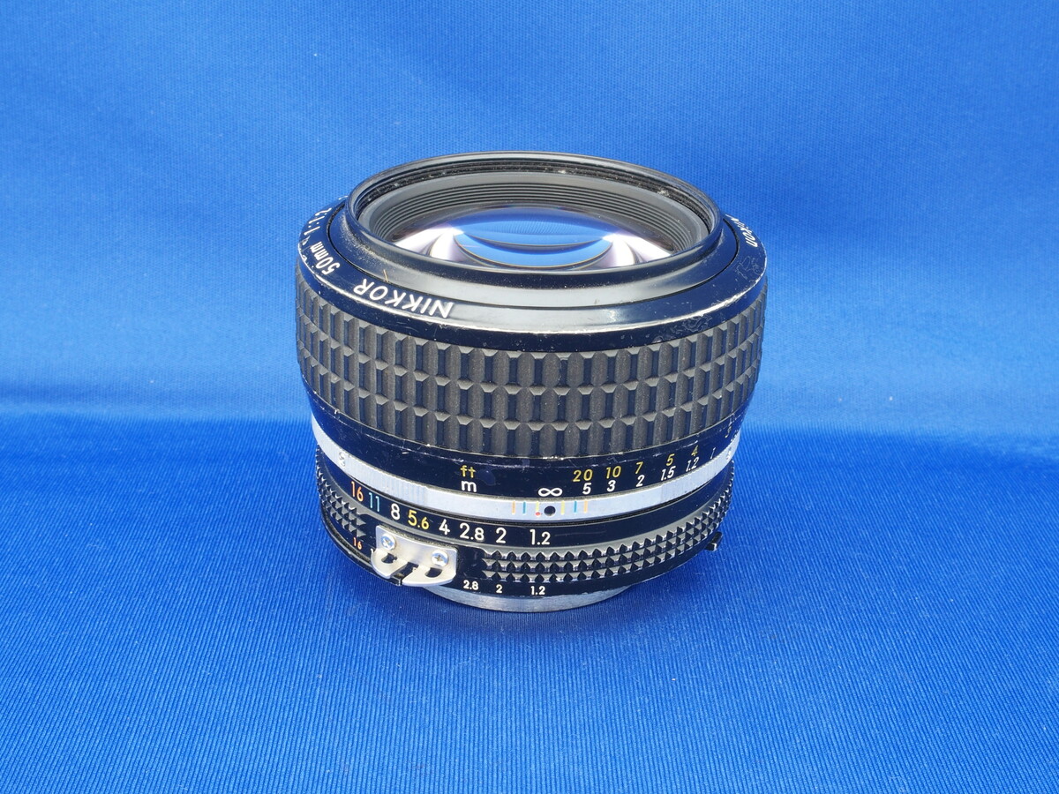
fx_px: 1744
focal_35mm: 57
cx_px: 530
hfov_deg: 33.8
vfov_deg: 25.7
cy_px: 397
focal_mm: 12
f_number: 8
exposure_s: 3.2
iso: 100
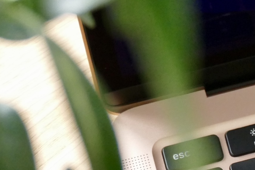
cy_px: 212
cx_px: 322
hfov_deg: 4.4
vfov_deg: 2.9
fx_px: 3328
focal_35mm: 470
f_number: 4
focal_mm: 49.07
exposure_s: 1/60
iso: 1600
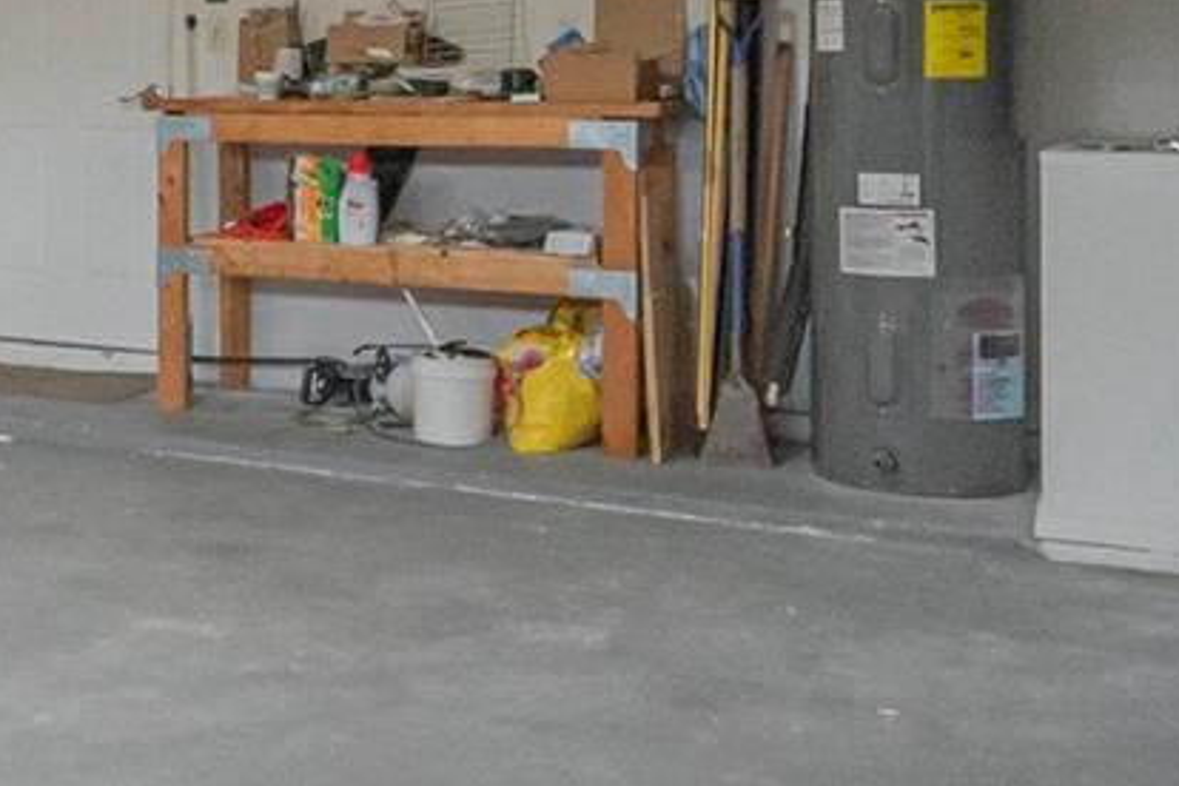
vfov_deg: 22.8
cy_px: 74
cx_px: -216
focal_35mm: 58
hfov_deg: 29.8
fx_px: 1899
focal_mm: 10
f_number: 4.5
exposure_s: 1/125
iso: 2000
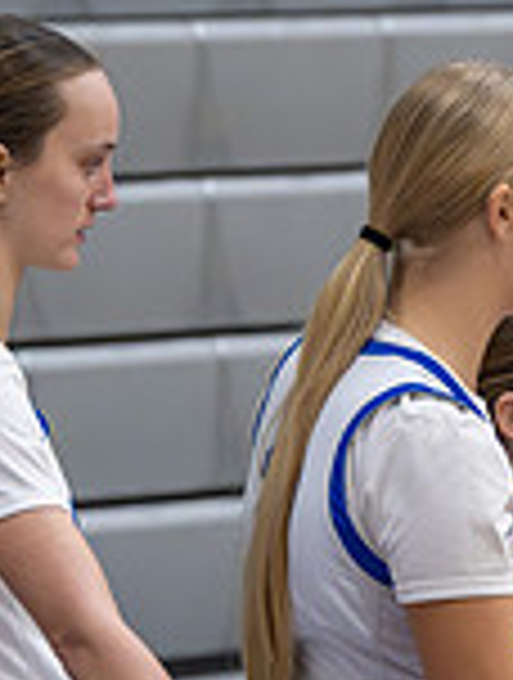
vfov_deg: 3.9
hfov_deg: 2.9
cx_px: 672
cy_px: 744
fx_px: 10074
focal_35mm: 512
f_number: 2.8
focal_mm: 120
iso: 6400
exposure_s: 1/1000
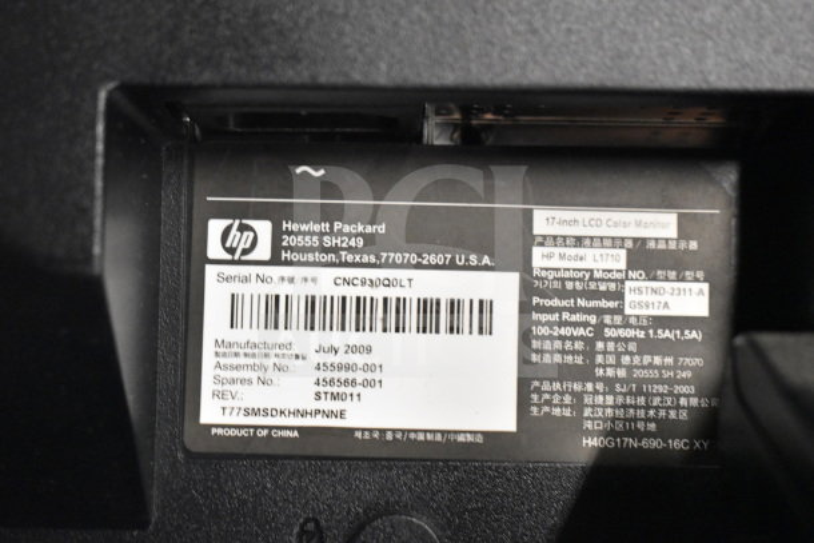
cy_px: 272
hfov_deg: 29.9
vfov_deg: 20.2
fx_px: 1527
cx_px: 407
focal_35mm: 68
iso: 7200
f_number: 5
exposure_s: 1/80
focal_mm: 45
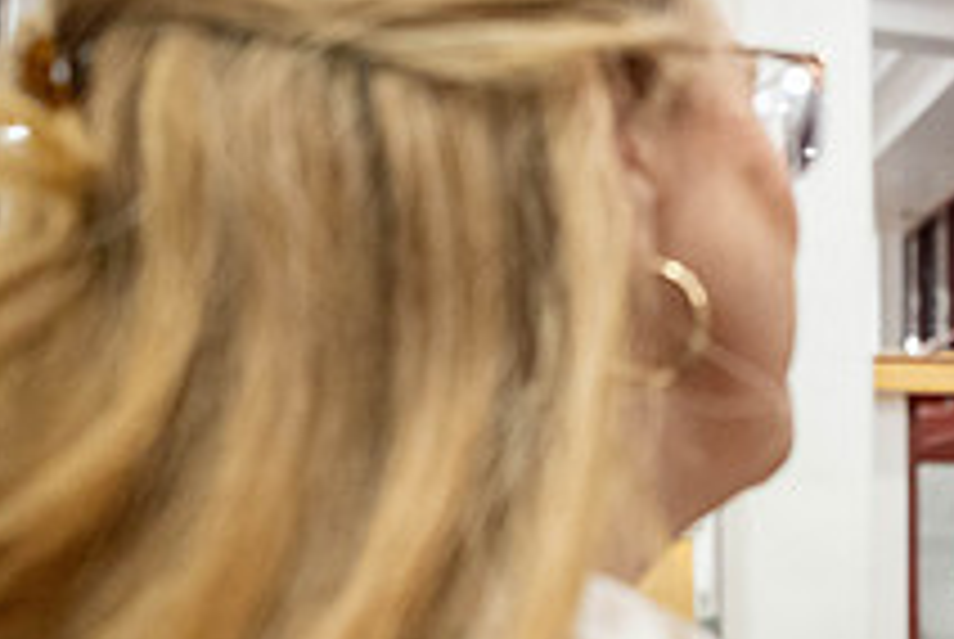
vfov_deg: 18.8
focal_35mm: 71
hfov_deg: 25.9
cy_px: 610
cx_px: 1098
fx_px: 1884
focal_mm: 26
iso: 4000
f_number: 2.8
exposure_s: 1/250
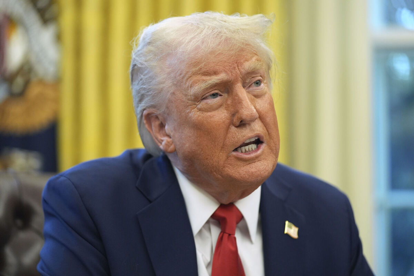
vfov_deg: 11.2
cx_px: 207
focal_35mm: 122
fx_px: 1403
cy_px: 138
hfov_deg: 16.8
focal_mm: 122
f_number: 2.8
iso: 2000
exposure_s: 1/500
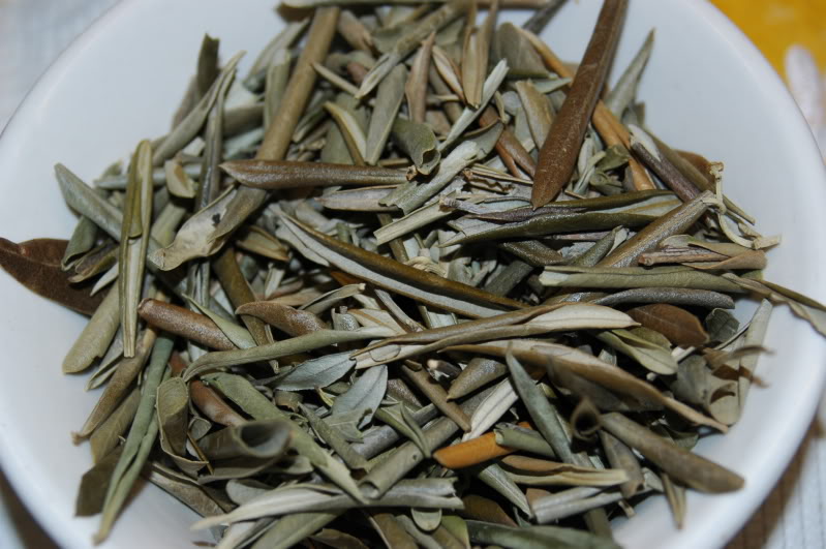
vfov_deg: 17.5
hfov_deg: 26.0
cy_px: 274
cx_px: 413
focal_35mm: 78
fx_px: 1788
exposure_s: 1/125
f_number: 5.6
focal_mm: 52
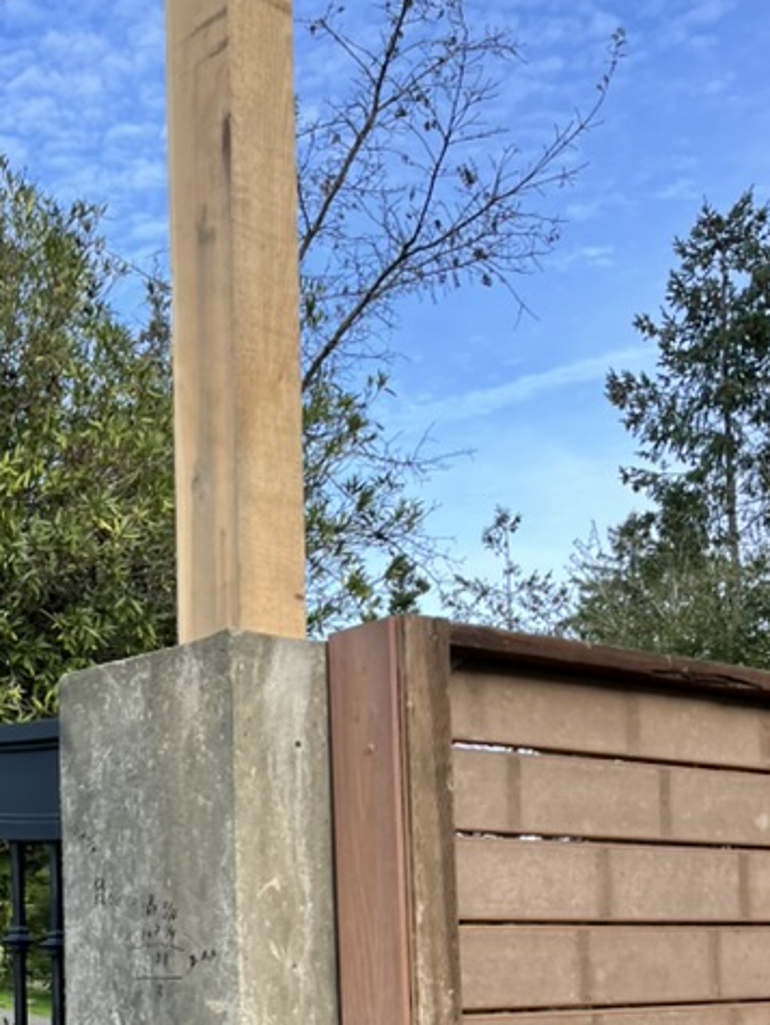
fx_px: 1659
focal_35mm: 56
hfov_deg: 24.9
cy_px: 926
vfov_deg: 32.6
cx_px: 0
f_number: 1.5
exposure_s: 1/957
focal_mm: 5.7
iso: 50
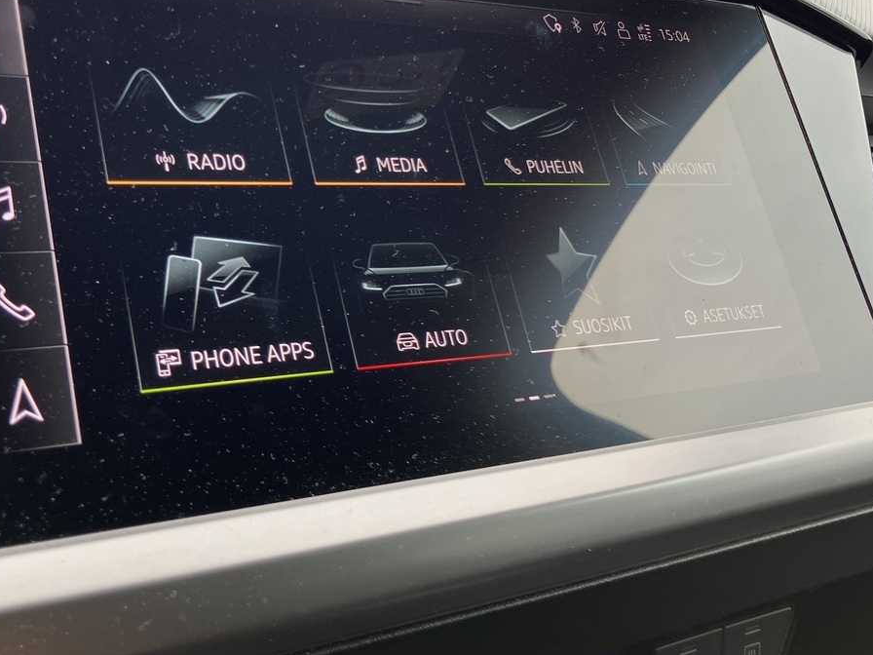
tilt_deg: -6.9
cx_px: 303
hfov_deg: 41.6
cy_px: 186
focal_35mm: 45
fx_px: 1135
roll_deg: -5.6
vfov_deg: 31.8
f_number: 1.8
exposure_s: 1/121
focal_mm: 3.99
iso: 32
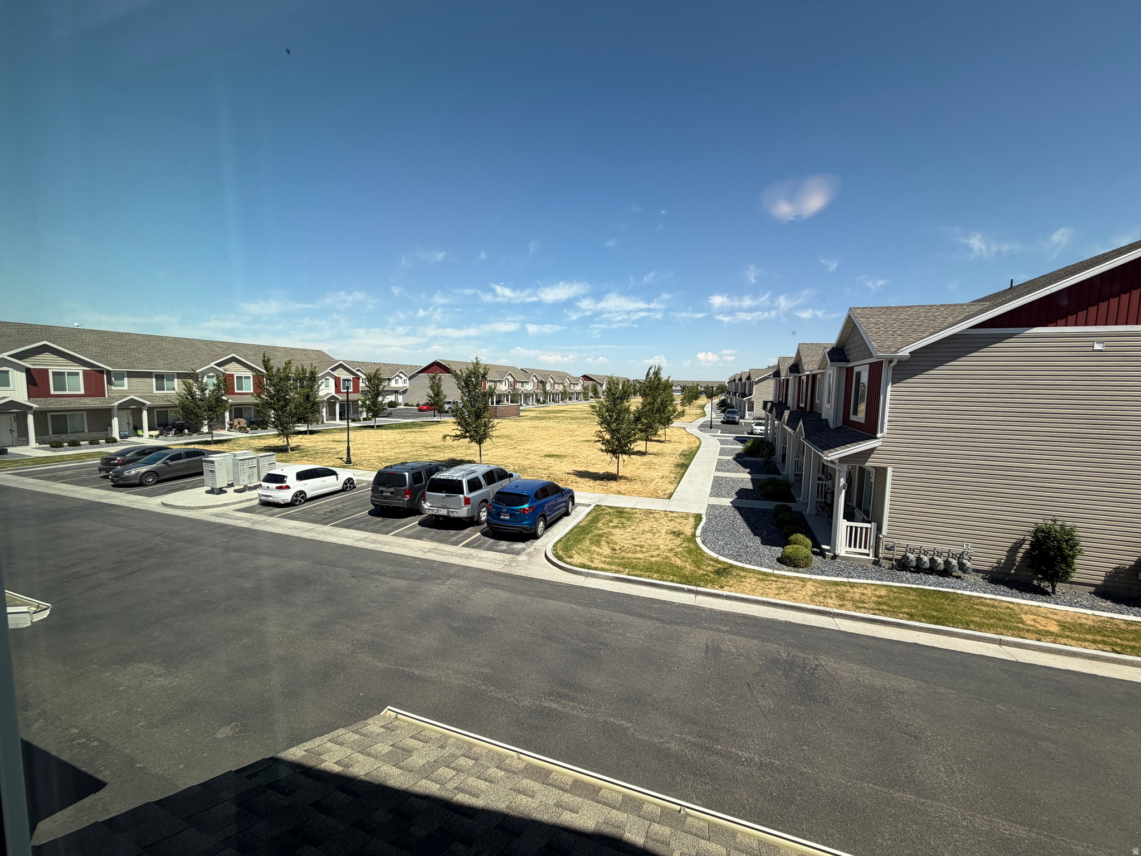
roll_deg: -0.9
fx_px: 461
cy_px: 428
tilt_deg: -6.0
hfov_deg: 102.1
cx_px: 570
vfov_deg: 85.7
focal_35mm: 14
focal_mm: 2.22
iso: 25
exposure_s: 1/770
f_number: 2.2
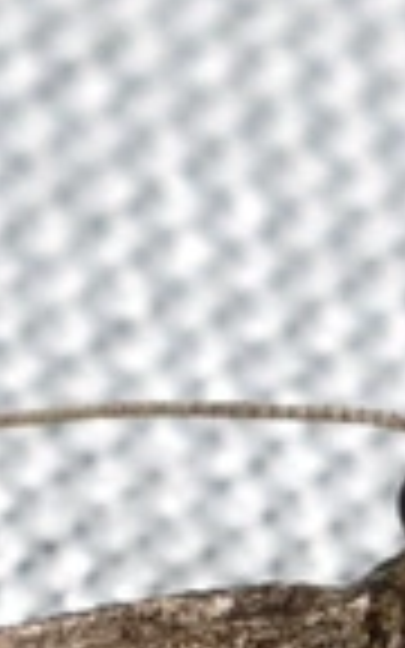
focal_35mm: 1018
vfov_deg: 2.1
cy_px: 936
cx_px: 495
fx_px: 17978
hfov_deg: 1.3
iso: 100
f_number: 10
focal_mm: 150
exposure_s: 1/250
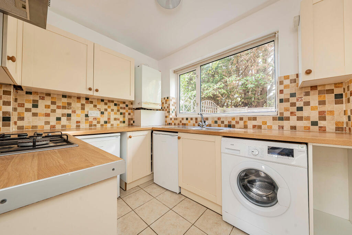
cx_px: 176
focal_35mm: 12
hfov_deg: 112.6
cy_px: 118
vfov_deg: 90.0
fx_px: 117
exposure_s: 1/6
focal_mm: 12
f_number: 9
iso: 320
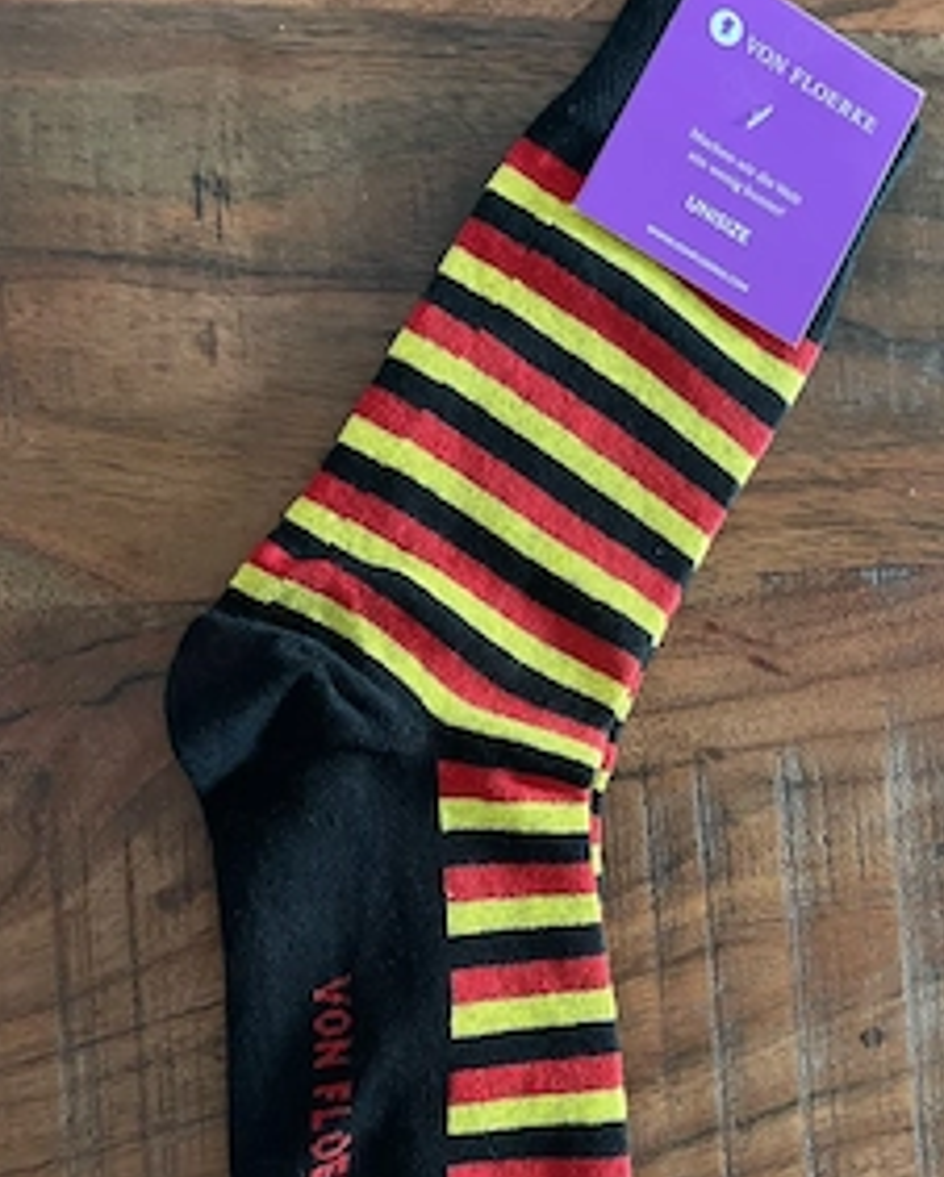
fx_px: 1256
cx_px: 606
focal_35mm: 36
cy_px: 710
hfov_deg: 40.8
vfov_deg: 49.9
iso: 500
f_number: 1.6
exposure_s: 1/33
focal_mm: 5.1
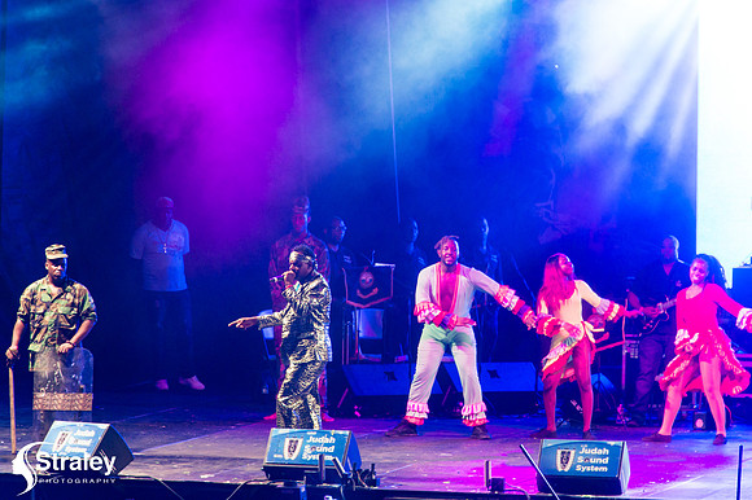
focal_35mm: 320
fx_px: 6680
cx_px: 376
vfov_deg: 4.3
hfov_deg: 6.4
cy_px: 250
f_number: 5.6
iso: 3200
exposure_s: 1/200
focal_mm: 320
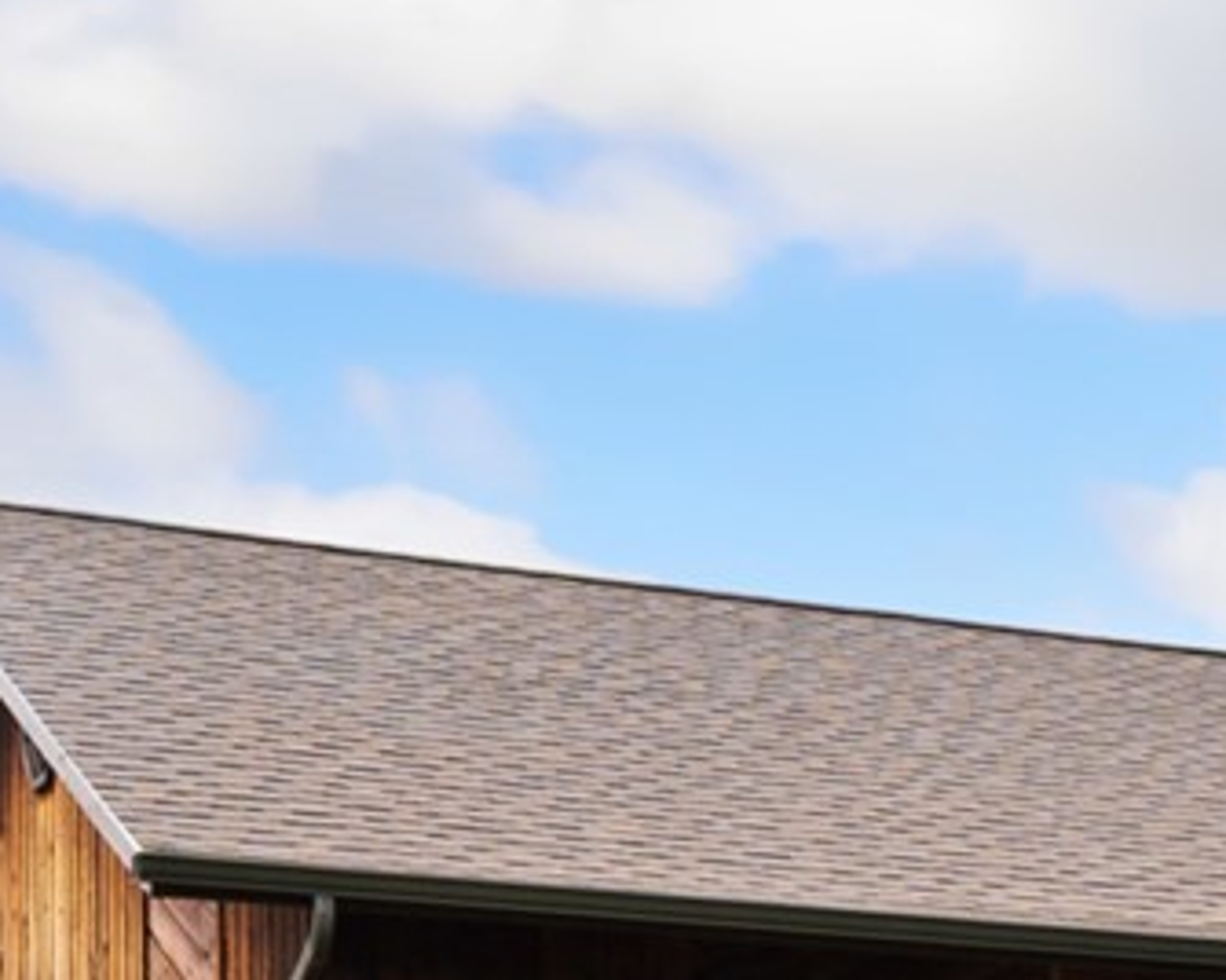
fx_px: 5168
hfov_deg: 11.7
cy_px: 1784
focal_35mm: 142
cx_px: 2657
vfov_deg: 10.2
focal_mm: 23.4
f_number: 9
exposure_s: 1/100
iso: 250
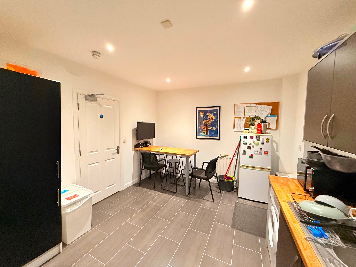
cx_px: 178
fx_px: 144
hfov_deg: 102.1
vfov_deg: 85.7
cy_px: 134
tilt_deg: -5.1
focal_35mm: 14
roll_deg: -0.5
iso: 640
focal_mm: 2.22
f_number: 2.2
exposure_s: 1/60
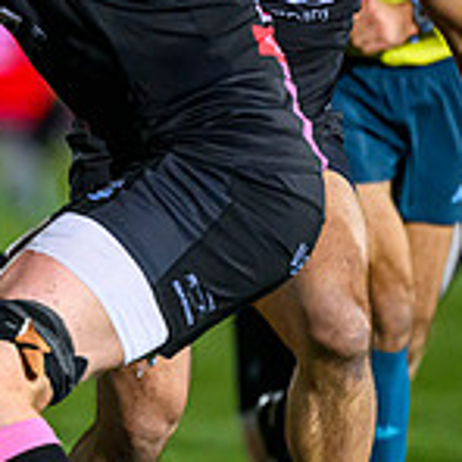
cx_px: -326
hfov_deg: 1.2
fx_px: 21472
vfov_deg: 1.2
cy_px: 103
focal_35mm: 1422
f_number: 2.8
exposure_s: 1/1600
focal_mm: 400
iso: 8000
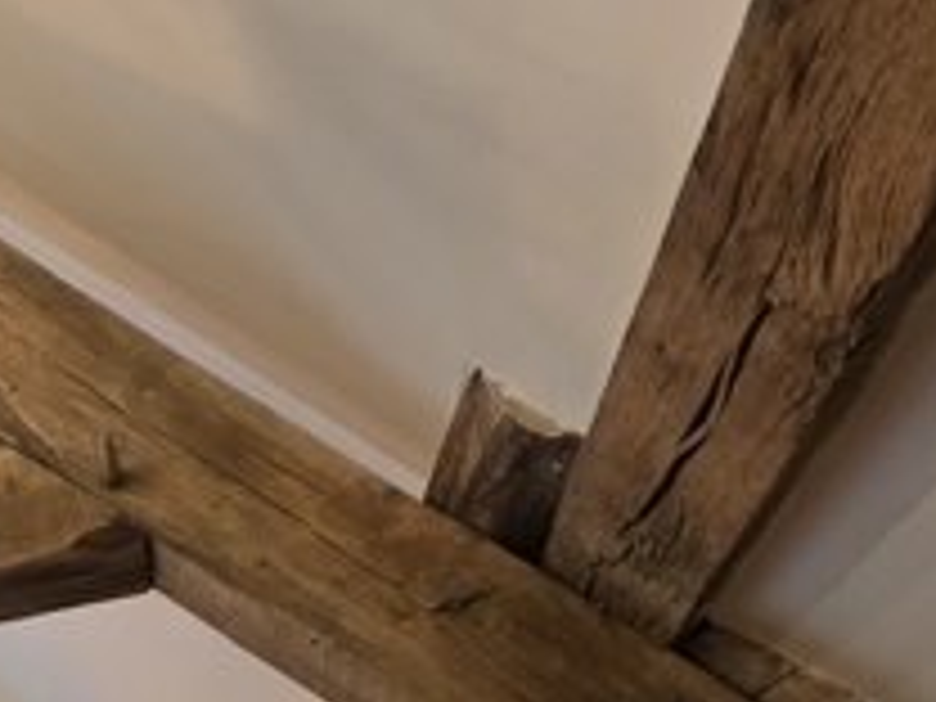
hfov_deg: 28.0
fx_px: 1352
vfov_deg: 19.5
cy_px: 1341
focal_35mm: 50
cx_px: -410
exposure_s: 1/50
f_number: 1.9
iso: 200
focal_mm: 2.2
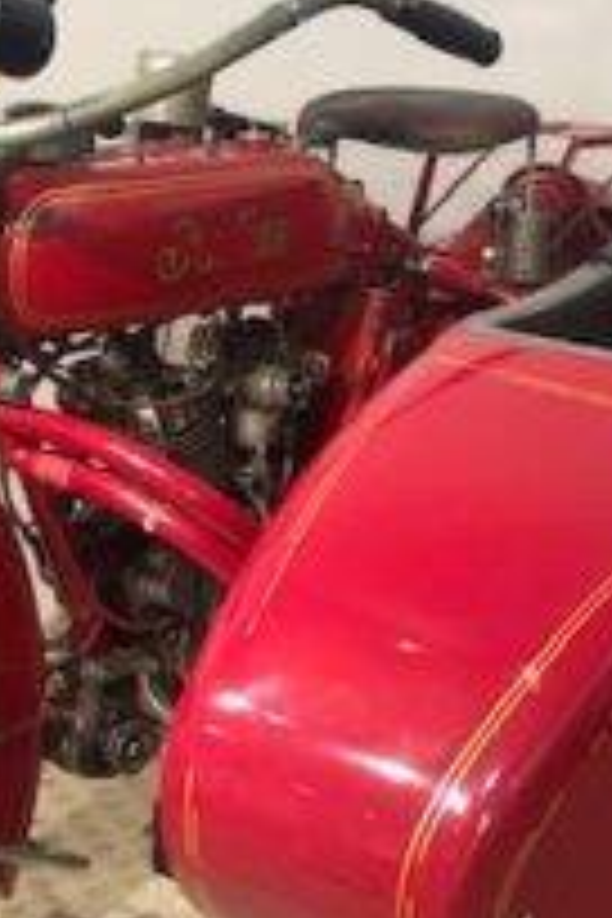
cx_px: 443
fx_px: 1938
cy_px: 495
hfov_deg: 17.9
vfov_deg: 26.6
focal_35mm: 76
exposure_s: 1/25
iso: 40
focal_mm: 3.99
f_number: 1.8
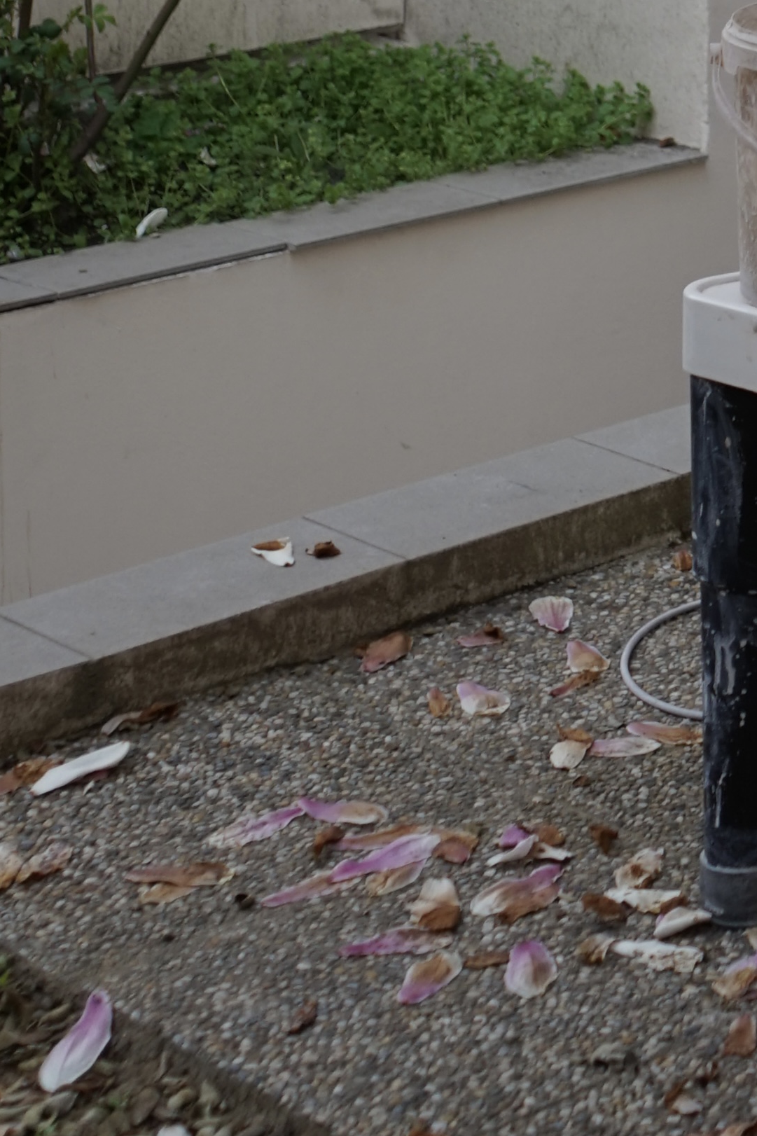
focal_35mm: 99
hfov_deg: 12.8
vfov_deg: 17.5
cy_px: -773
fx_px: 3123
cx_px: 1291
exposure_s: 1/160
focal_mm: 29
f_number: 4
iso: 200
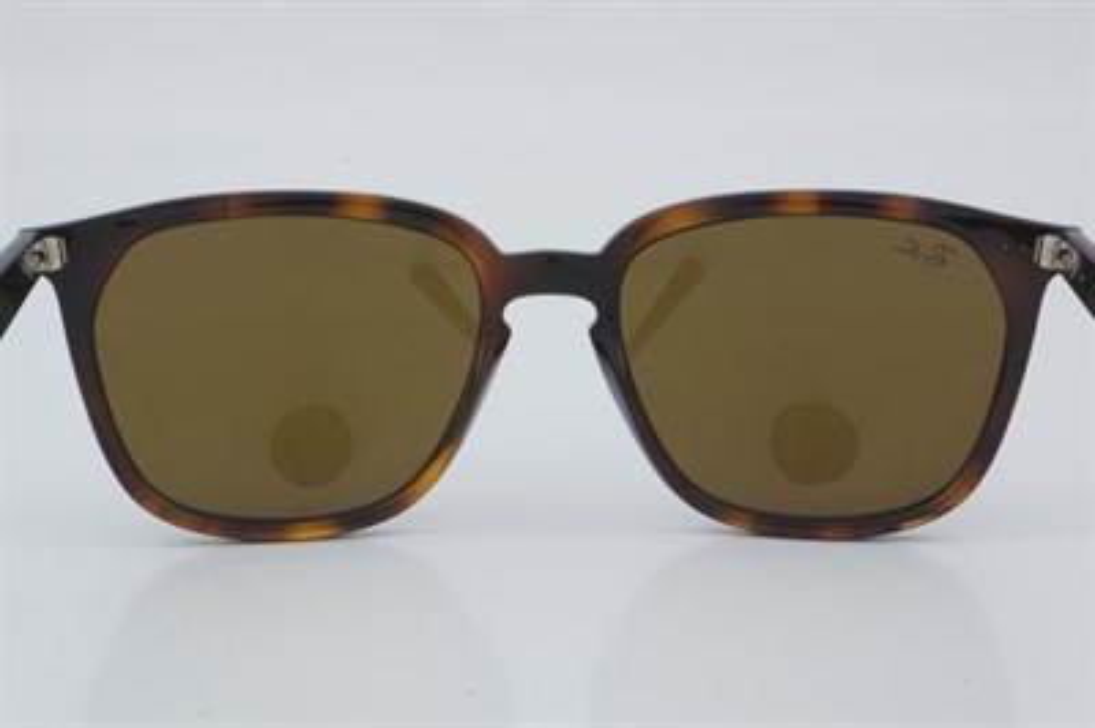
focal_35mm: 82
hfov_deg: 24.6
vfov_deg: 16.5
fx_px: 2507
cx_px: 548
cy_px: 364
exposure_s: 1/4
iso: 100
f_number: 29
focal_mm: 55
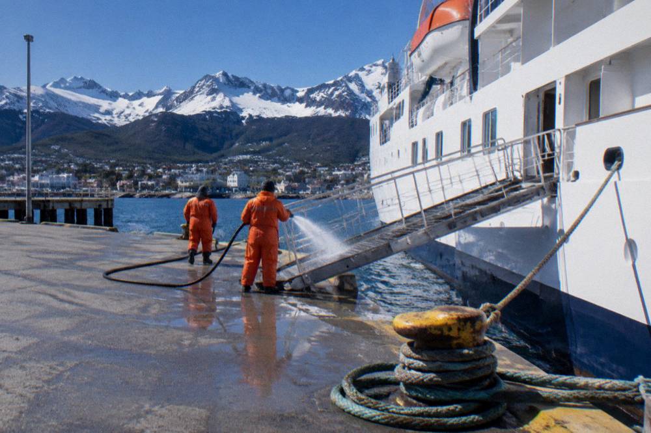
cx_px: 326
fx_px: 633
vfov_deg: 37.8
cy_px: 216
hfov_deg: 54.5
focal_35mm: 35
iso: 200
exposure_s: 1/400
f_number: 5.6
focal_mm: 35
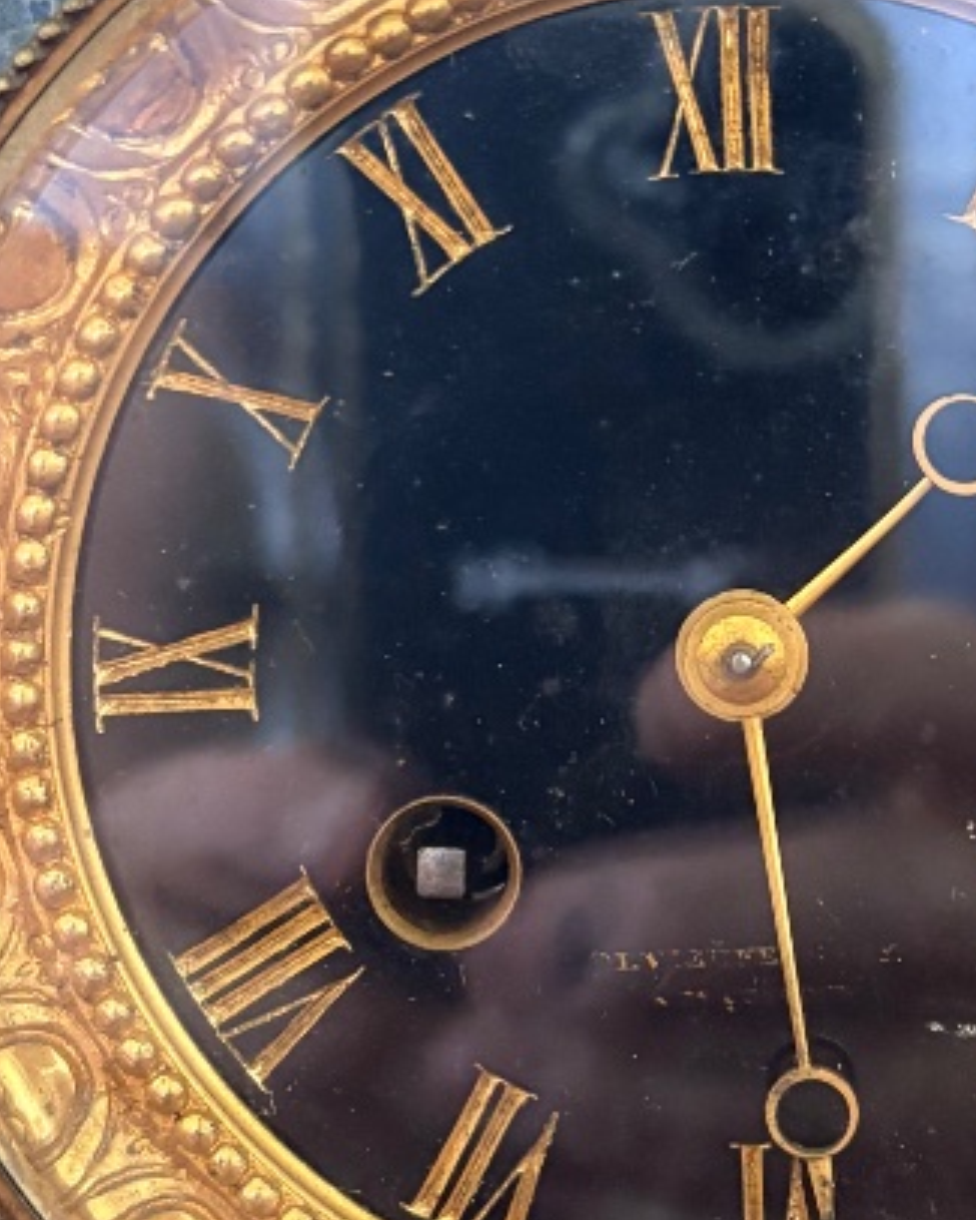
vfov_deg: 25.2
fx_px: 2707
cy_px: 397
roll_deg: +2.0
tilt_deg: -2.5
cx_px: 691
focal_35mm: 75
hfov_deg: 20.3
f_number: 1.6
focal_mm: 5.96
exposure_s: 1/37
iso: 640
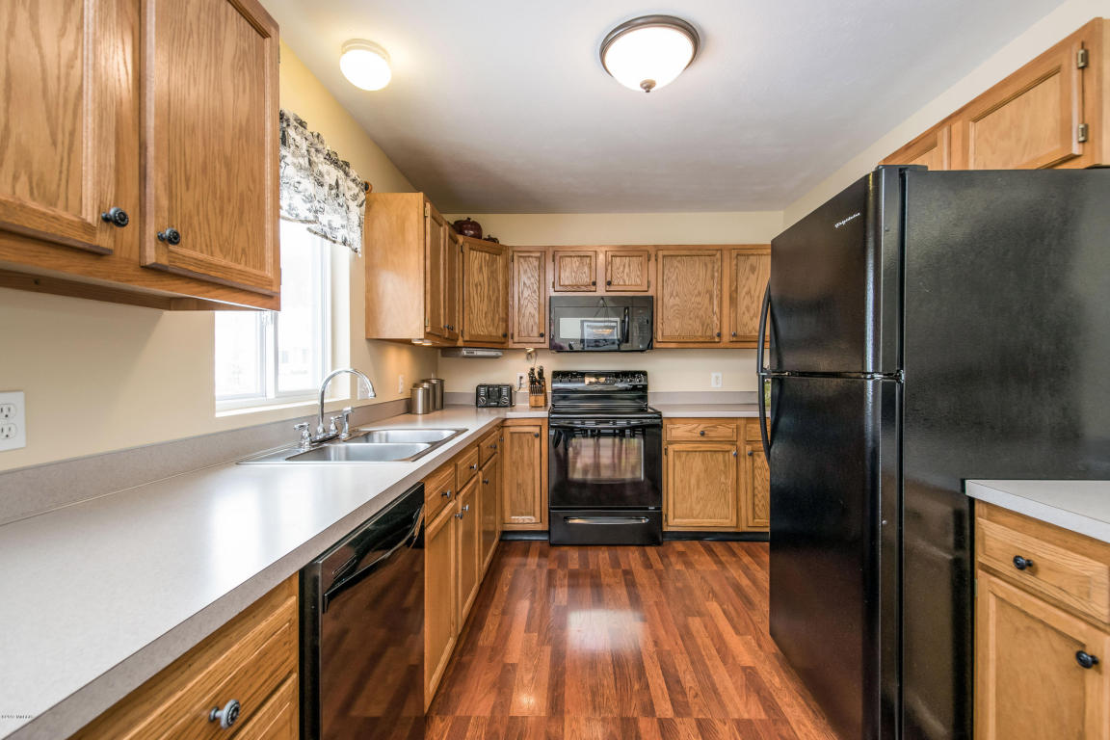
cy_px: 370
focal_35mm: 15
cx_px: 555
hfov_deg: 100.4
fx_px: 462
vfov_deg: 77.3
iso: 250
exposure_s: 1/25
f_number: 6.3
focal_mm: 10
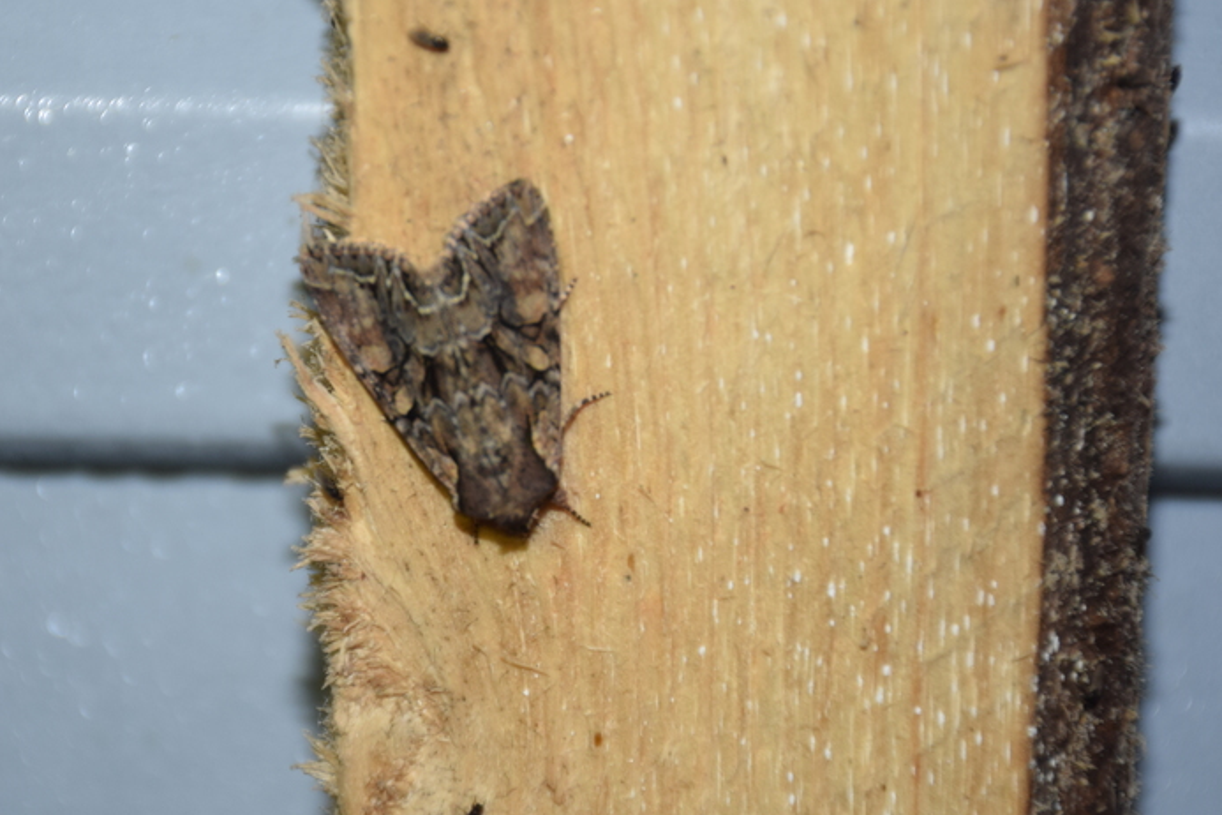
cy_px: 379
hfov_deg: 7.1
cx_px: 518
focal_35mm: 291
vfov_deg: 4.7
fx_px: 9877
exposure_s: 1/60
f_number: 6.3
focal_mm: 140
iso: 400
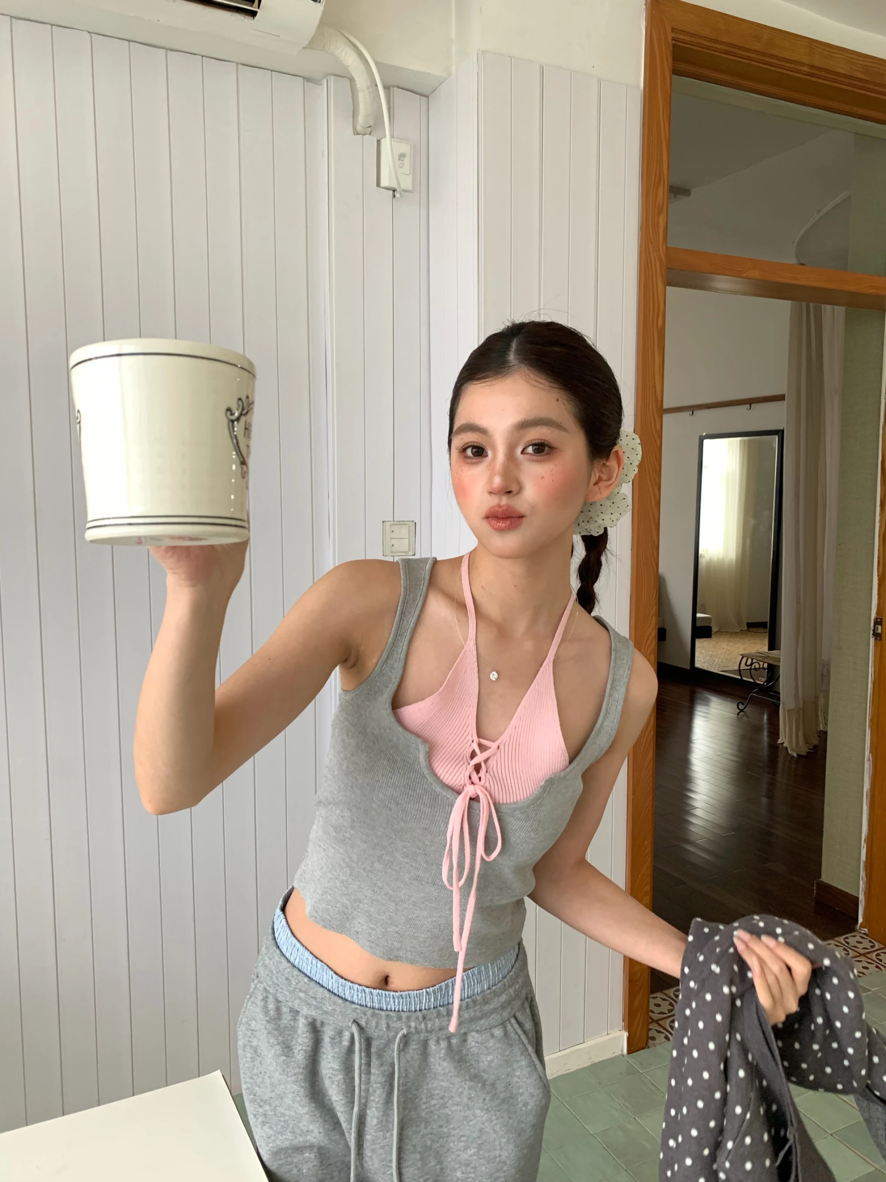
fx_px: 887
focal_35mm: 26
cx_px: 443
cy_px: 591
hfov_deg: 53.1
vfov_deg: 67.3
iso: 80
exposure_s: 1/121
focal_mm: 4.25
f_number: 1.8
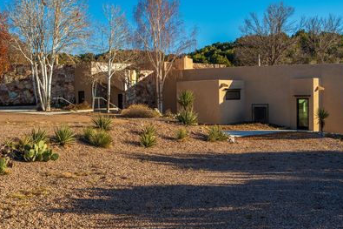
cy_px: 94
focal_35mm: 43
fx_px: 410
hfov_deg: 45.4
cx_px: 153
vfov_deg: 31.1
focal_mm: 34
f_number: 8
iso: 100
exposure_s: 1/3200
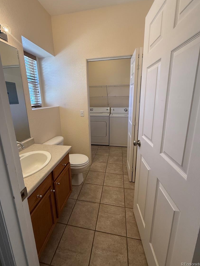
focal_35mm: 15
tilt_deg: -11.6
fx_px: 116
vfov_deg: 98.0
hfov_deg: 81.7
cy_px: 125
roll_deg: +1.1
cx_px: 95
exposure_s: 1/120
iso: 200
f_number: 2.2
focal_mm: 2.22
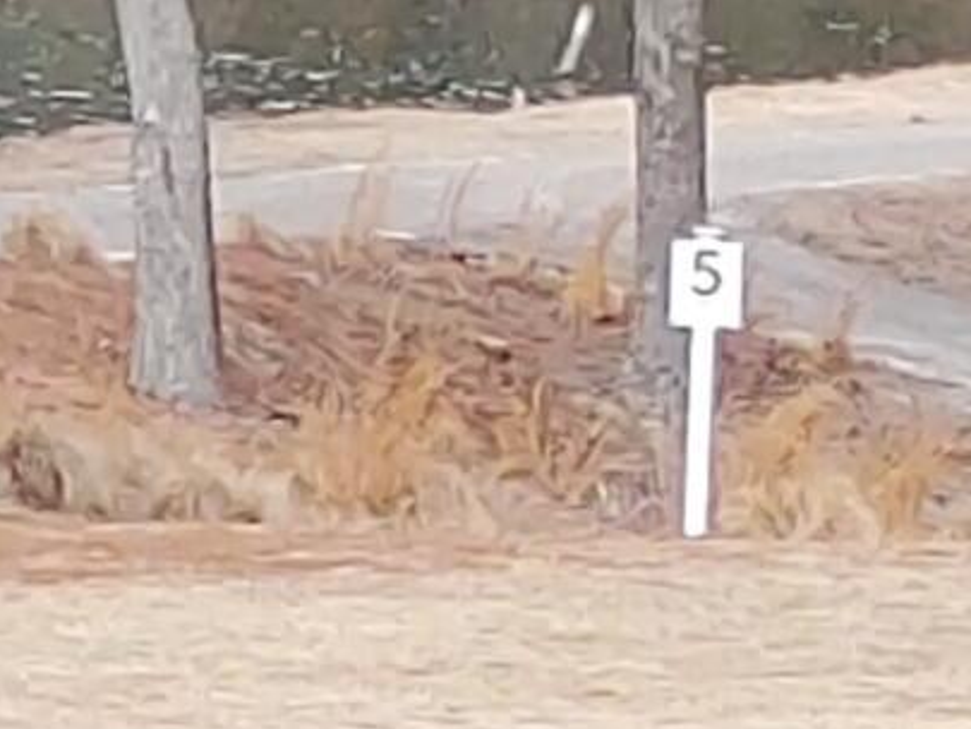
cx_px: -1206
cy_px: -1185
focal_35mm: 652
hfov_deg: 3.0
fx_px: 18294
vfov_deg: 2.3
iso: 50
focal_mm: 5.58
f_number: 1.8
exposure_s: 1/495
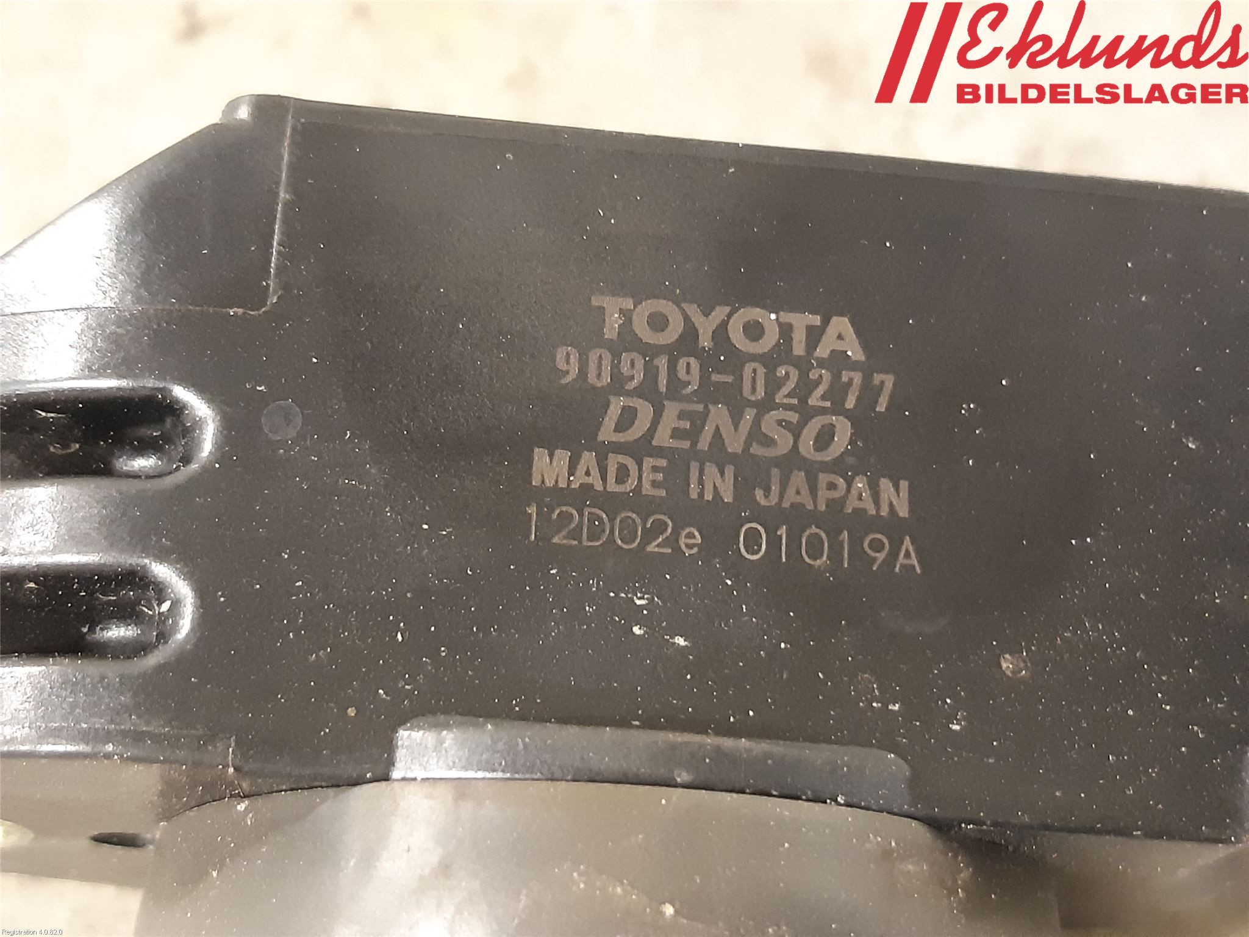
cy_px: 468
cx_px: 624
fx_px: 938
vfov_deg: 53.1
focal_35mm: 26
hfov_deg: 67.3
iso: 500
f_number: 1.7
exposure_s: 1/20
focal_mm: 3.93
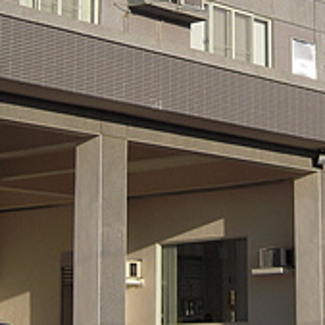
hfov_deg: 13.2
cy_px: 55
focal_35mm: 131
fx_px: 1391
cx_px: 281
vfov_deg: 13.2
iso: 100
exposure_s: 1/320
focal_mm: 8.9
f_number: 7
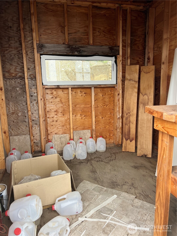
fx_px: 177
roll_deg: -0.3
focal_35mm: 26
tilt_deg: -10.4
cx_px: 88
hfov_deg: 53.1
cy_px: 118
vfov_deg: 67.3
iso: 64
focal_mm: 5.7
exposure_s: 1/121
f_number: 1.5
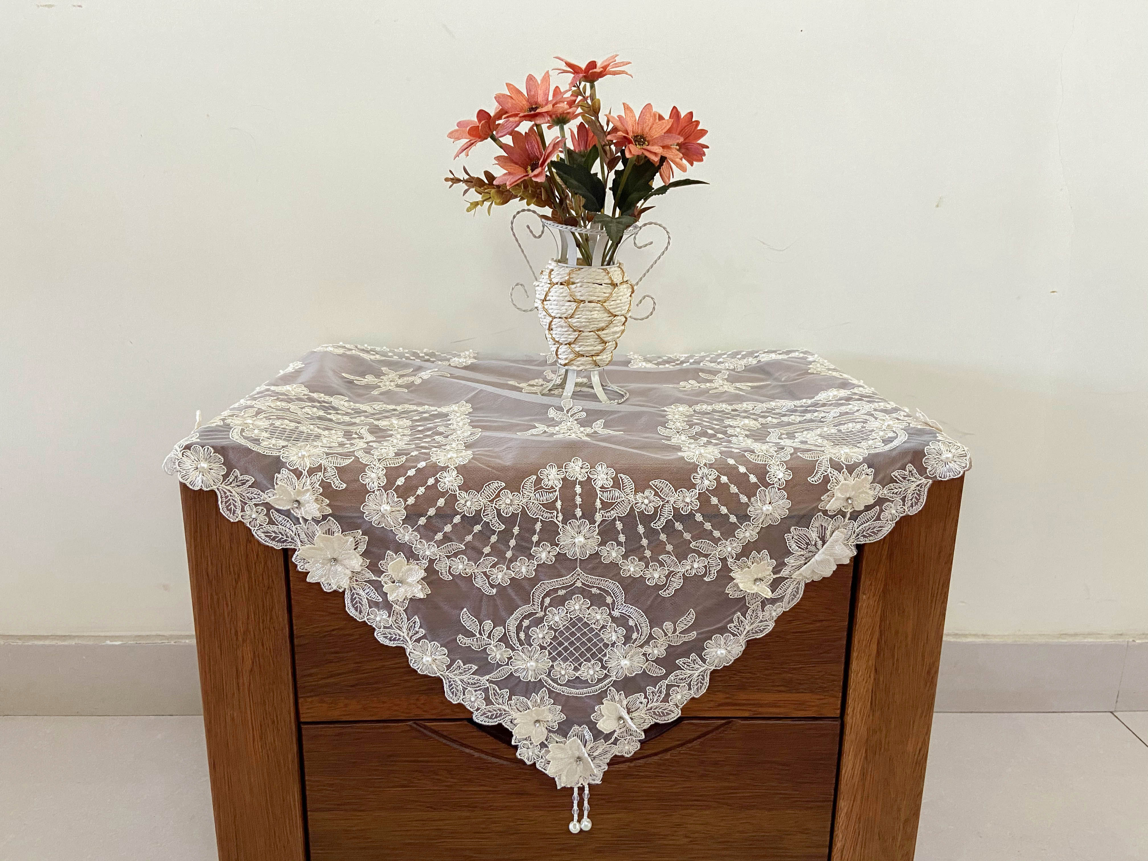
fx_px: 862
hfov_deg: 67.3
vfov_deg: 53.1
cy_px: 430
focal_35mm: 26
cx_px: 574
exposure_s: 1/50
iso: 320
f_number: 1.8
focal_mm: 4.25
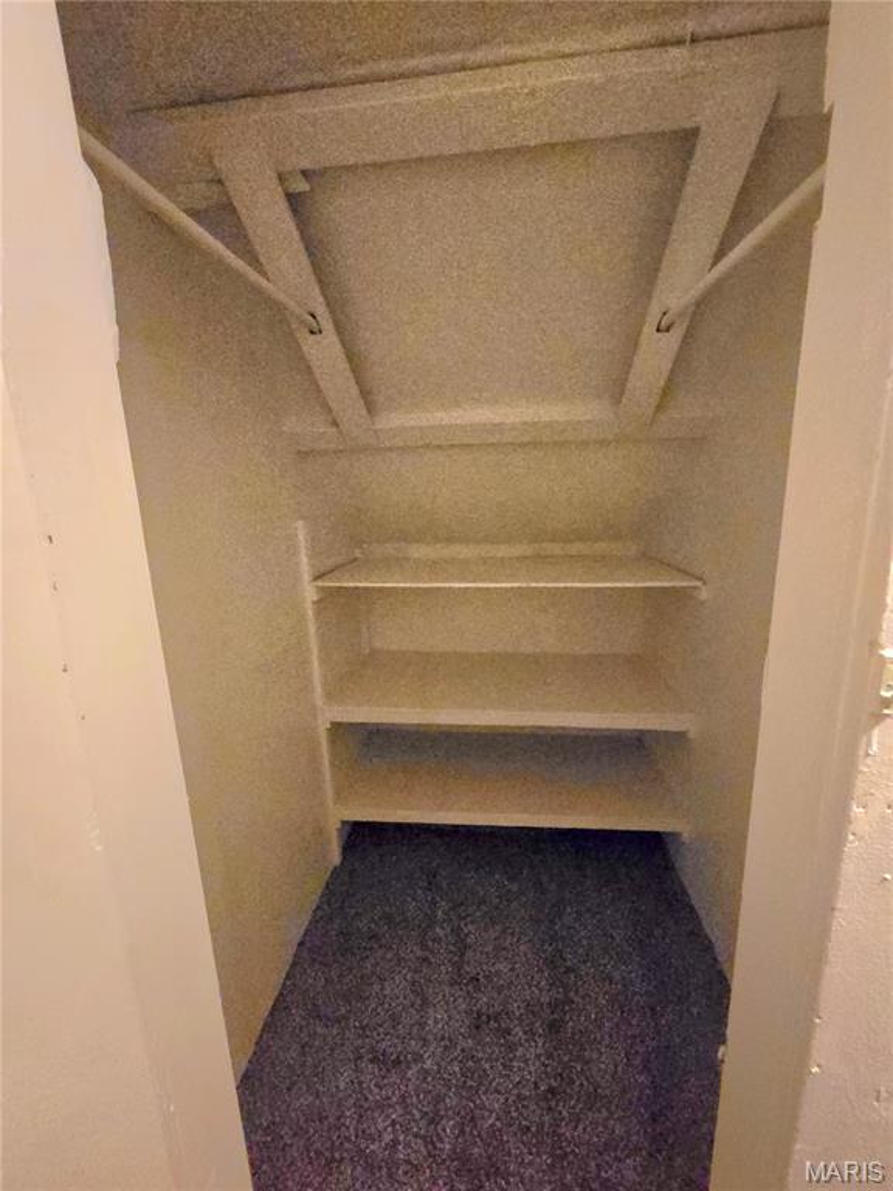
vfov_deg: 106.2
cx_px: 446
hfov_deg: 89.9
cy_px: 596
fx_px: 447
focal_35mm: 13
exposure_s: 1/24
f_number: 2.2
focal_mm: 2.2
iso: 2000
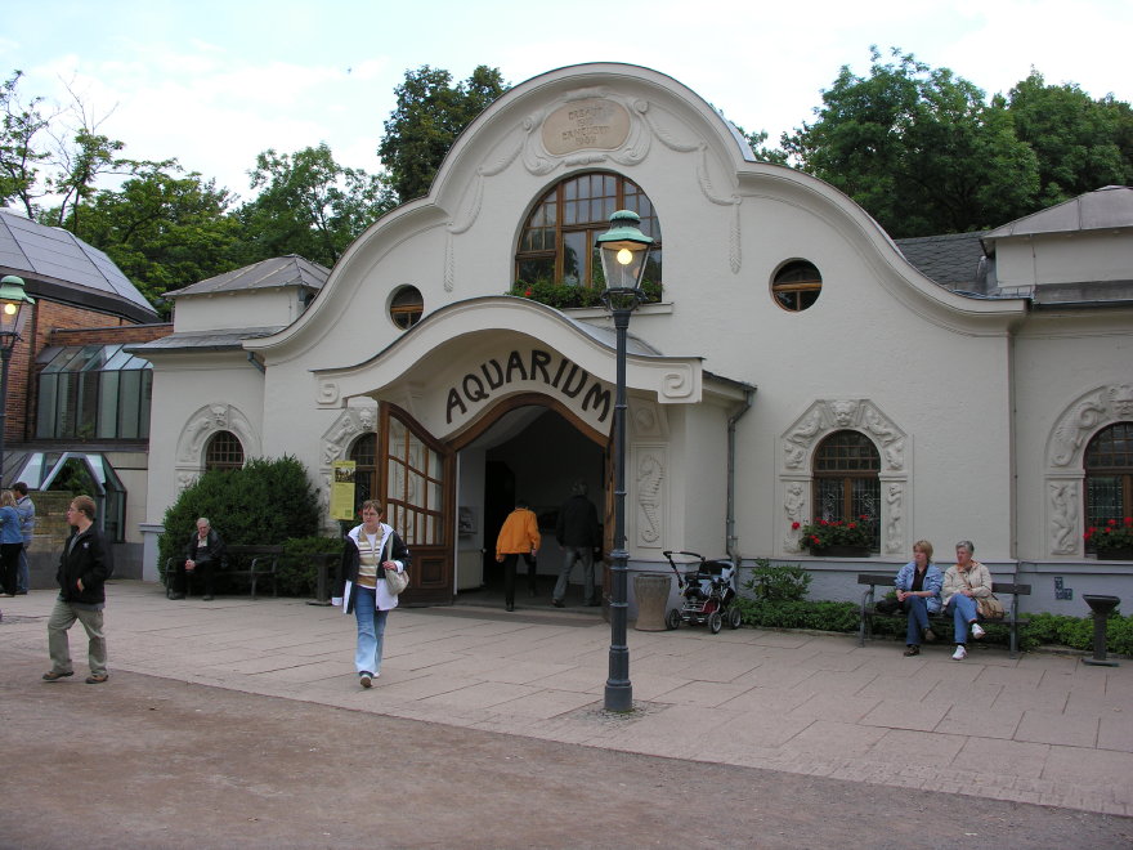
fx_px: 1146
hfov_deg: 52.6
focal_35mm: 35
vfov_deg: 40.7
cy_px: 425
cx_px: 566
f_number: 4.5
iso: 50
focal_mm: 8.9
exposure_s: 1/119
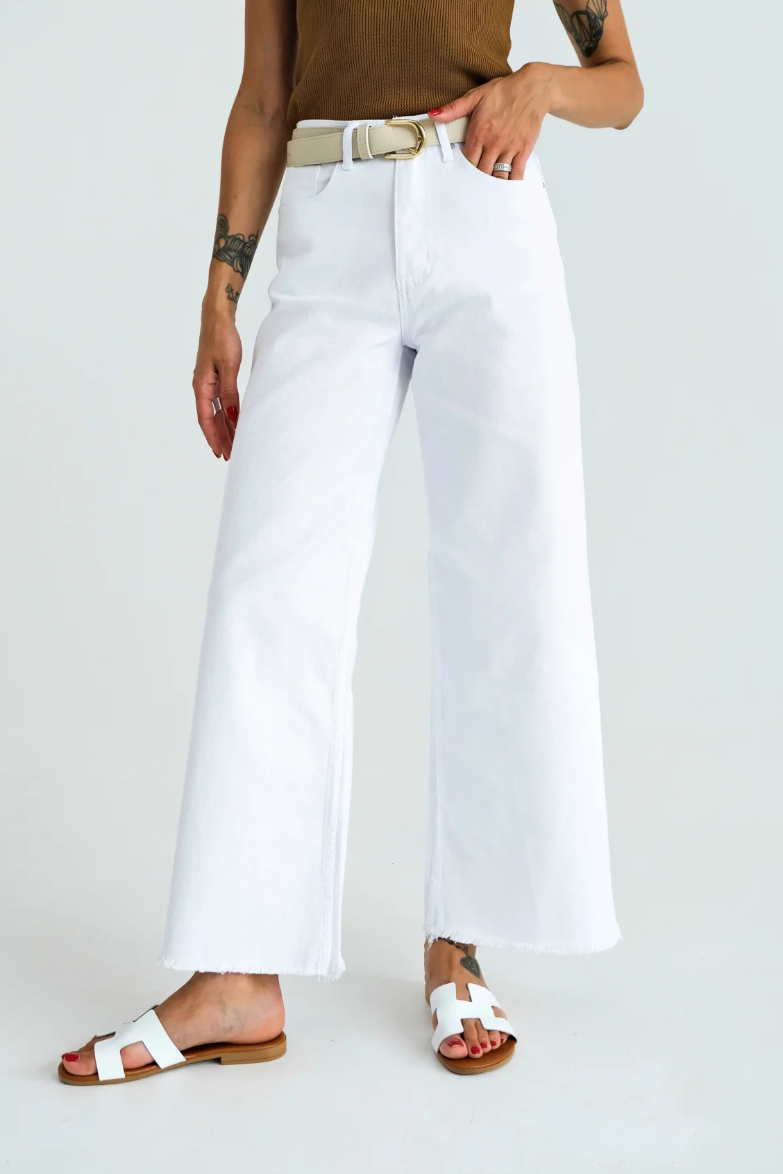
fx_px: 1370
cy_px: 514
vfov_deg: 46.3
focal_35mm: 42
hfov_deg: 31.9
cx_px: 385
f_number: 5.6
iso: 640
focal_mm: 24.9
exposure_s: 1/180
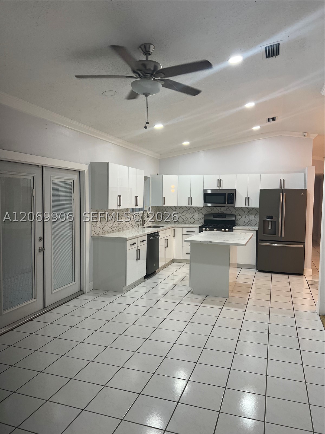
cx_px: 162
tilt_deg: -4.1
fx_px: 325
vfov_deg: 67.3
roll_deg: -0.9
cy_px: 217
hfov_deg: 53.1
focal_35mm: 26
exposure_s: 1/120
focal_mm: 5.7
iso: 125
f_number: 1.5
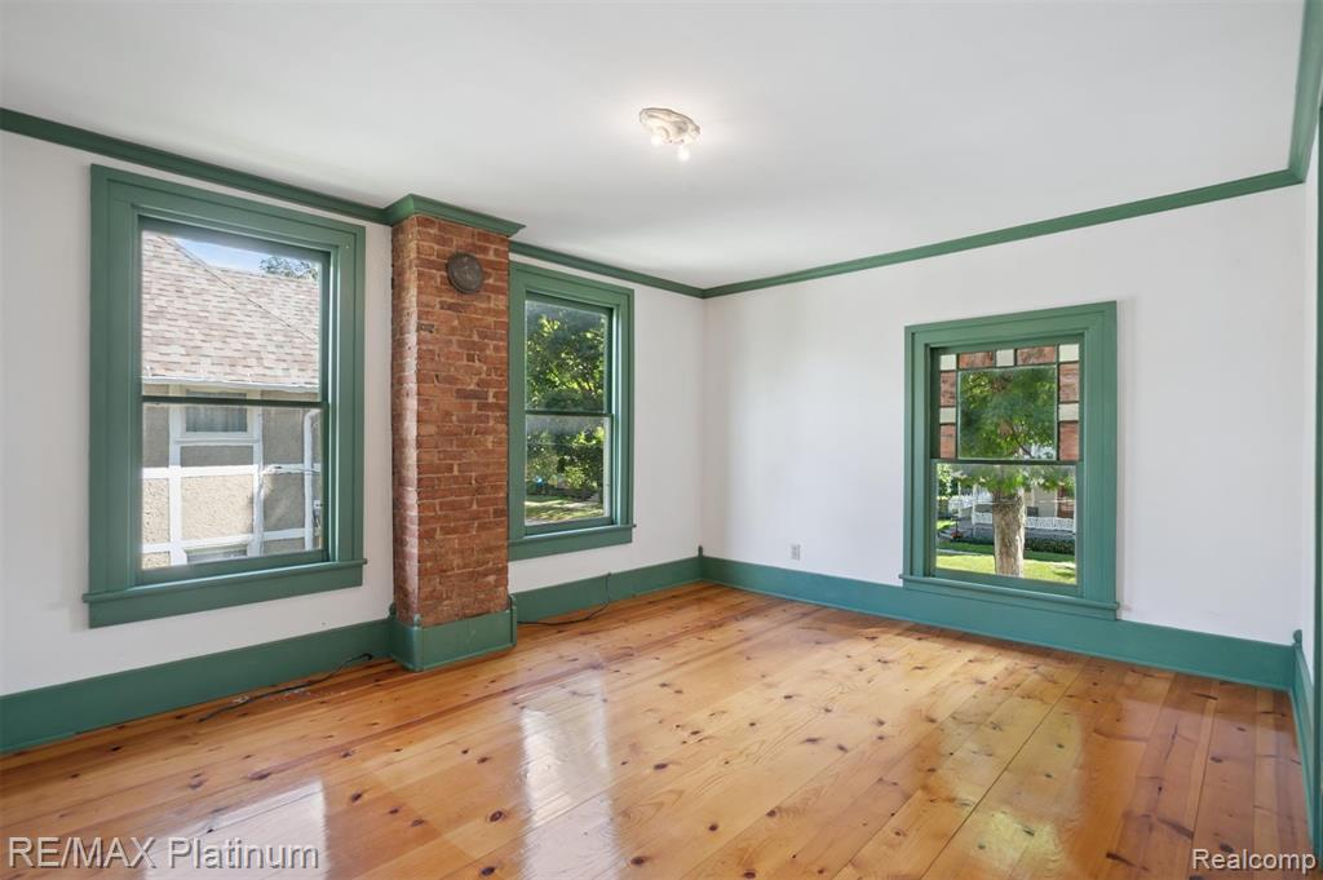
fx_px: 624
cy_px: 440
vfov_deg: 70.3
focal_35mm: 17
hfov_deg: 93.3
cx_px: 662
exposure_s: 1/15
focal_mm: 17
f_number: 9
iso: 400
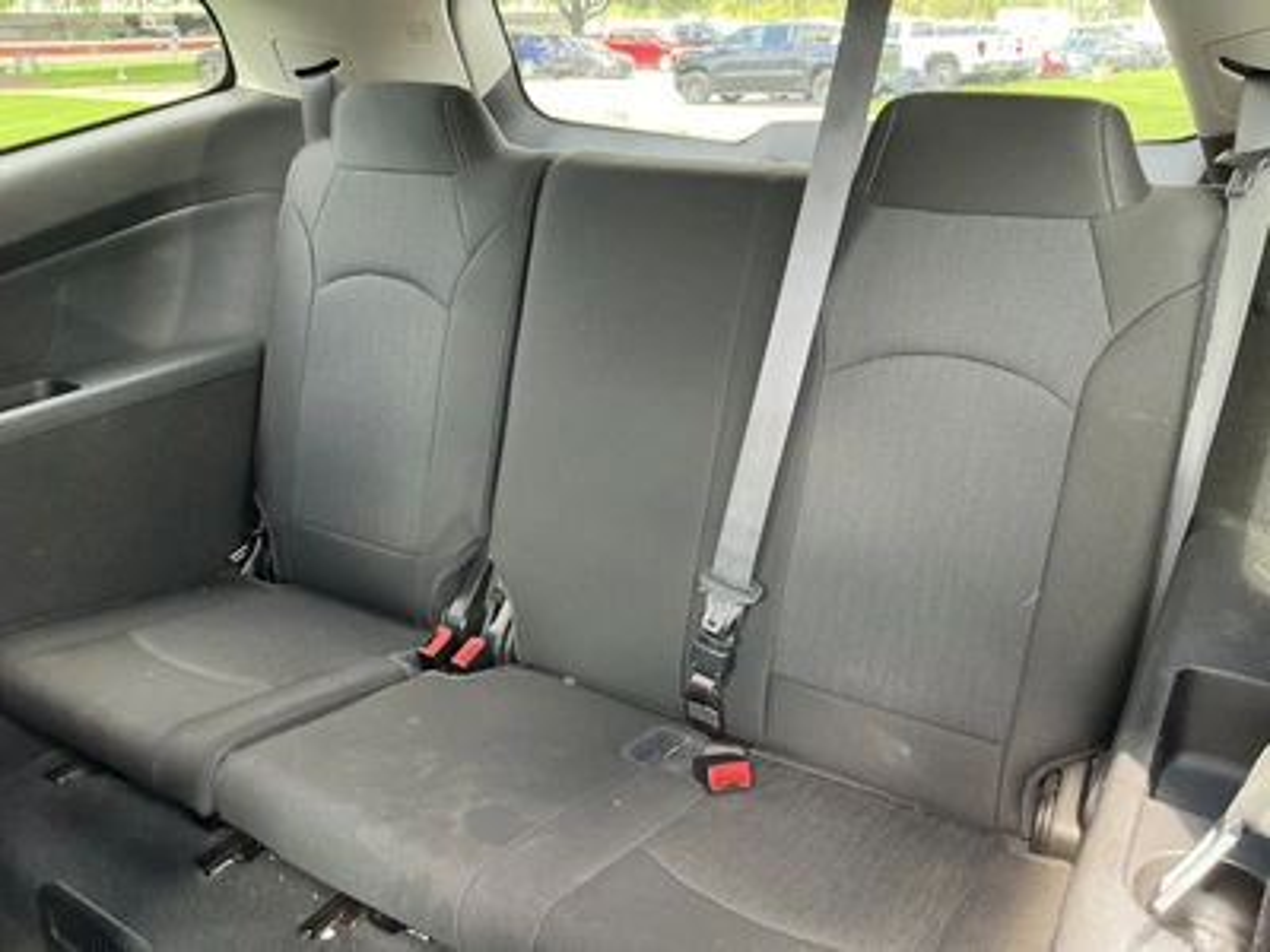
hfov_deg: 63.4
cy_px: 476
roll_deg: -0.5
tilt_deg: -21.1
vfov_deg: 49.7
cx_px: 635
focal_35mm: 28
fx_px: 1027
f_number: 1.8
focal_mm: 3
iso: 200
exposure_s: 1/60
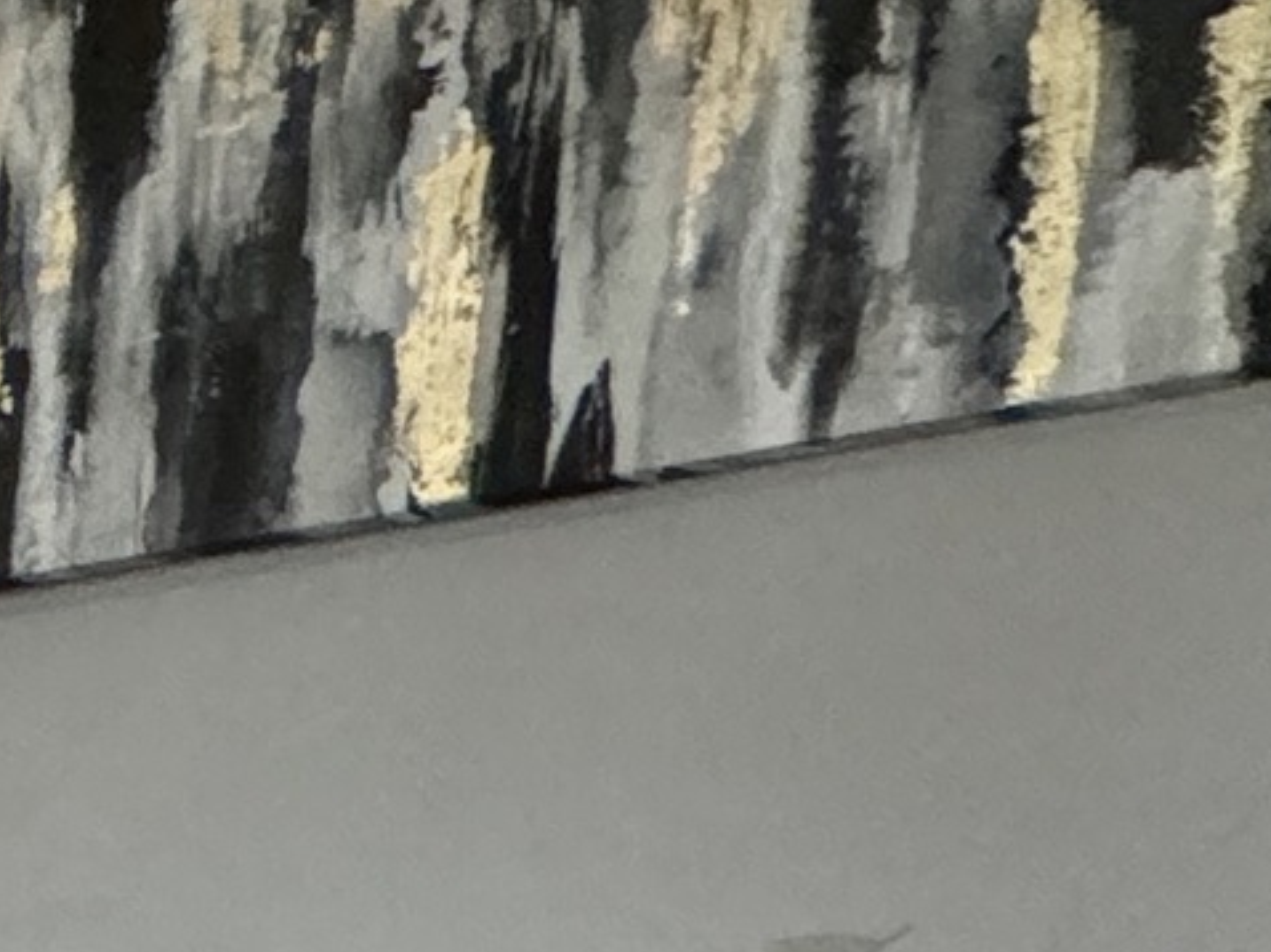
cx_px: -2731
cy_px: 1611
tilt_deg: -4.4
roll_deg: -0.7
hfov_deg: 10.9
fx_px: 3303
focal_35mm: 90
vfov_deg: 14.7
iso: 250
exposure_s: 1/120
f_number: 2.2
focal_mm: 2.22
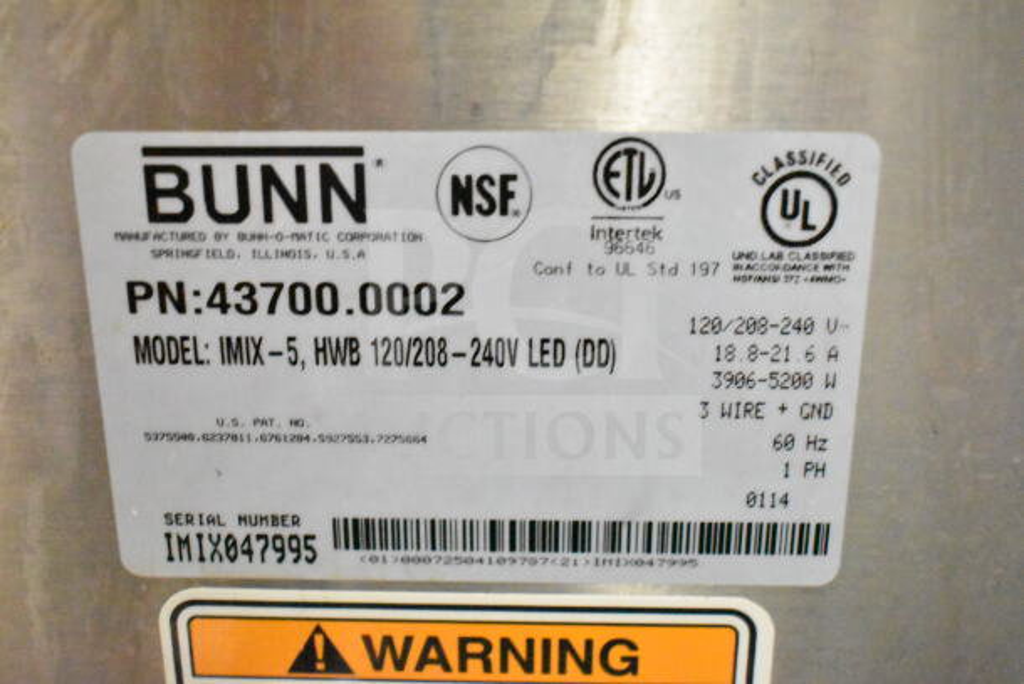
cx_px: 512
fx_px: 1195
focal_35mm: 42
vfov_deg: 31.9
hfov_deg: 46.4
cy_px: 342
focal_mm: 28
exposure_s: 1/15
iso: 25600
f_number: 4.2
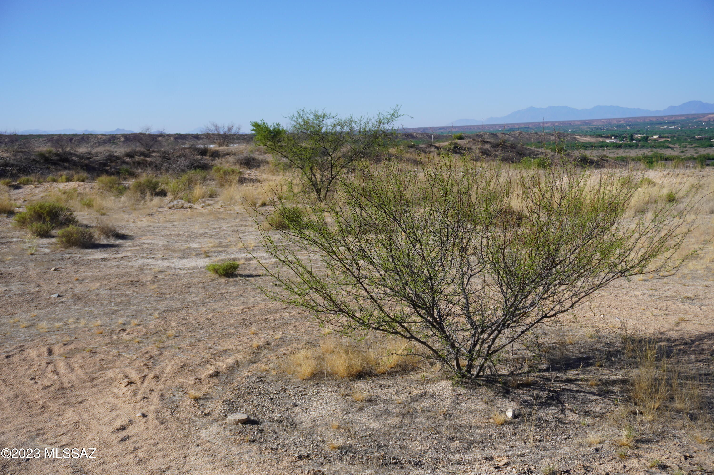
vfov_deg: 30.8
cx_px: 357
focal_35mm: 44
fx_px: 862
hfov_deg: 45.0
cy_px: 238
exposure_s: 1/800
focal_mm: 29
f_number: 5.6
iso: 100
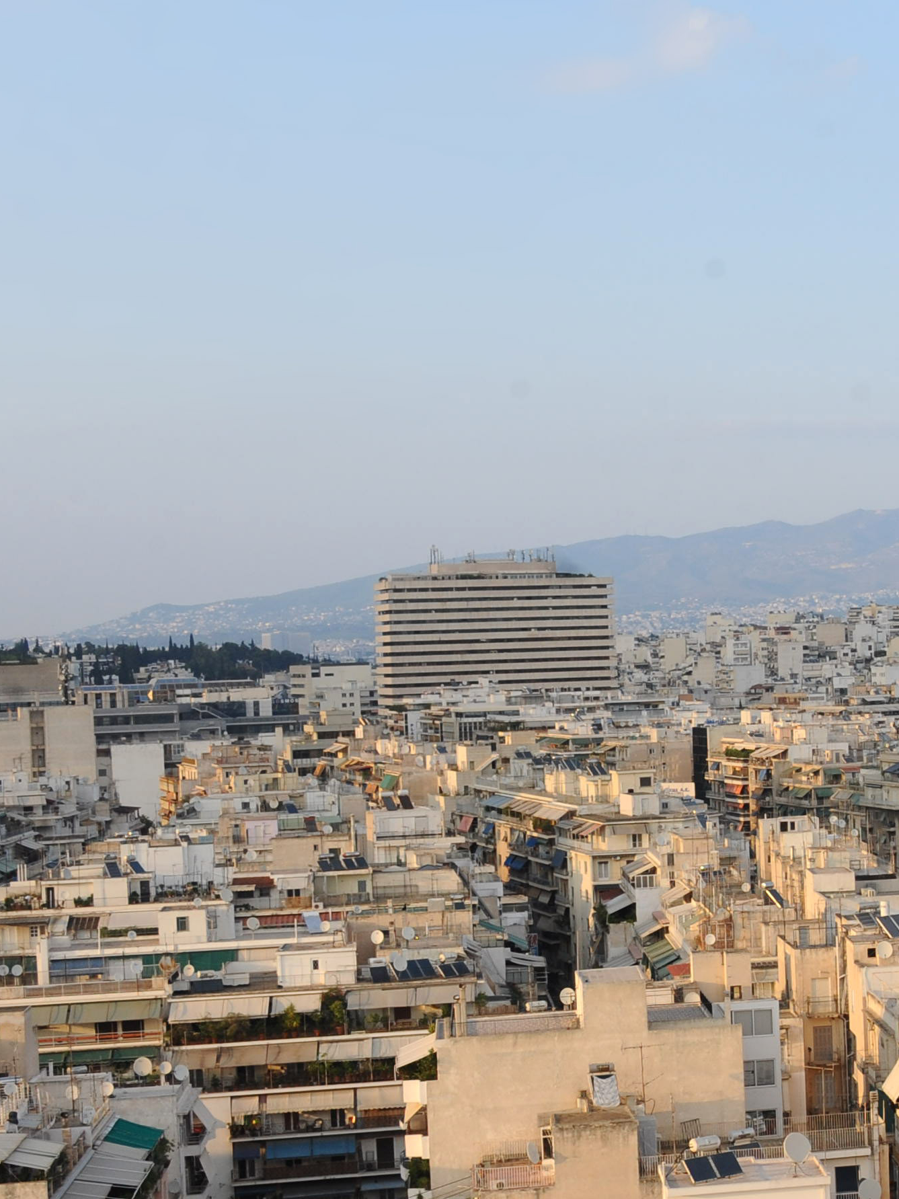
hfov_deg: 17.5
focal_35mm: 78
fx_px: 2701
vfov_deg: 24.9
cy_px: 753
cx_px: 1234
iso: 500
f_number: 10
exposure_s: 1/160
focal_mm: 34
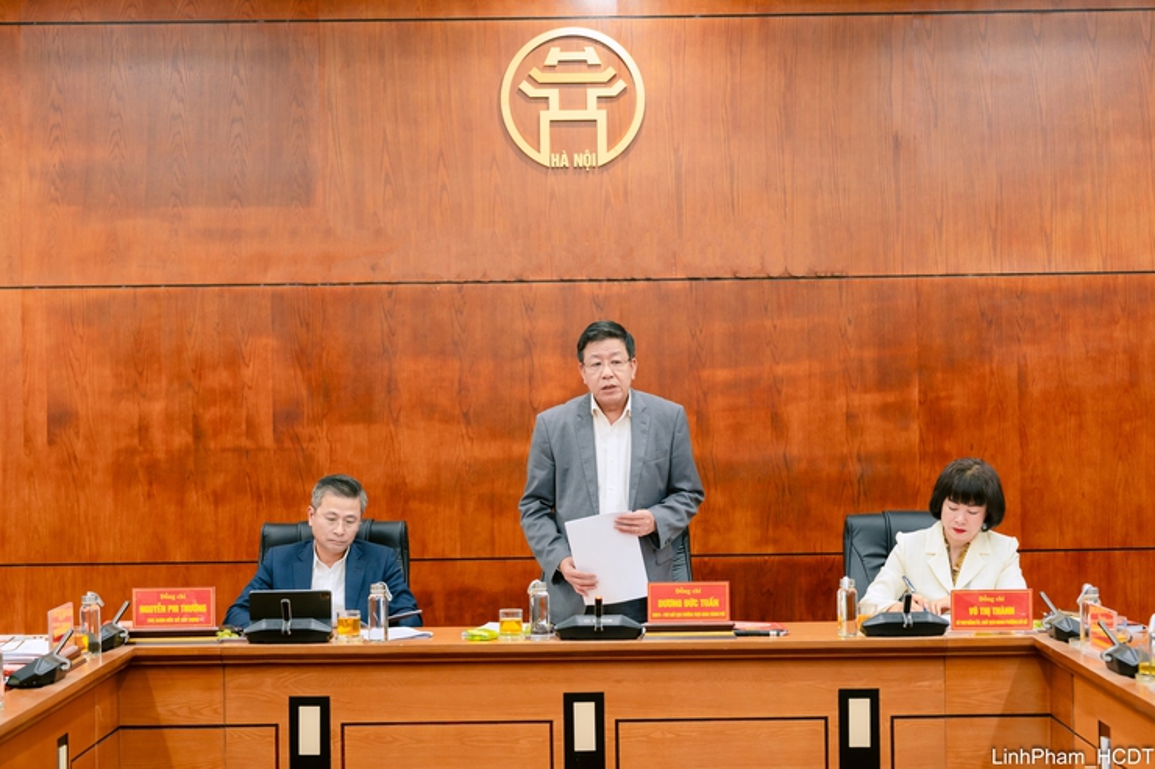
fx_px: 2245
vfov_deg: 19.4
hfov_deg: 28.8
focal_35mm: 70
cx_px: 578
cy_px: 384
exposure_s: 1/160
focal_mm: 70
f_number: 4
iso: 1600
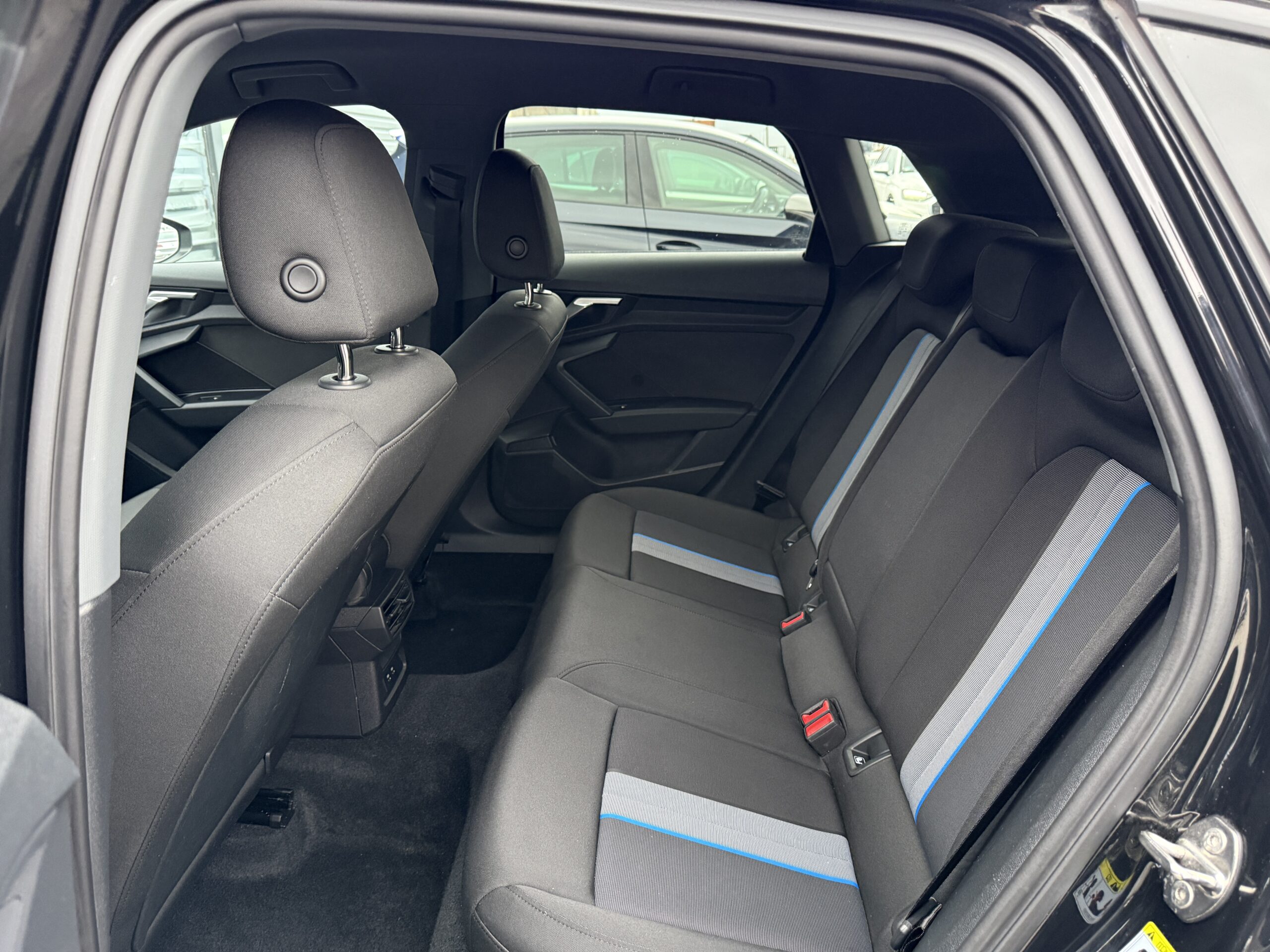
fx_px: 881
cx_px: 635
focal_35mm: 24
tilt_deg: -20.8
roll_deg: -0.4
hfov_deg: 71.6
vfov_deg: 56.8
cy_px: 476
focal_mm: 6.76
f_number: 1.78
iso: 400
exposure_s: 1/60
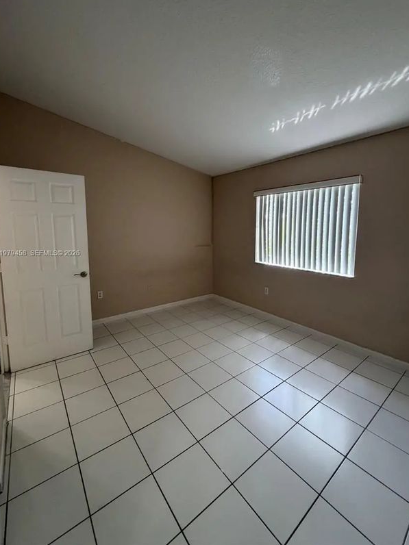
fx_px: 236
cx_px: 209
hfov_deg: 81.7
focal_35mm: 15
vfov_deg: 98.0
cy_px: 254
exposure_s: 1/120
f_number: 2.2
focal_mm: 2.22
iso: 320
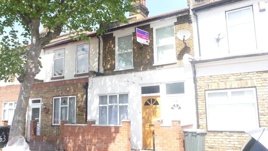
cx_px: 133
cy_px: 80
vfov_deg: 37.8
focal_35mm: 31
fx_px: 220
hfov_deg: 62.6
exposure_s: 1/250
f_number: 8
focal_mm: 4.7
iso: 400
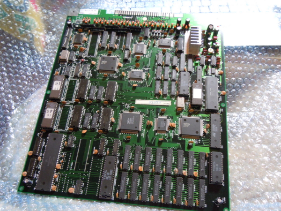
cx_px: 140
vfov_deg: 46.8
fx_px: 244
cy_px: 106
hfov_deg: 60.0
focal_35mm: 30
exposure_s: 1/4
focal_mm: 5.4
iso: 400
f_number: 3.5
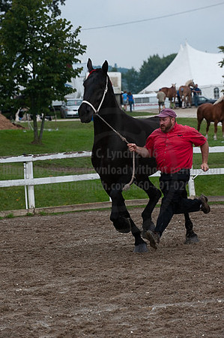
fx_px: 1590
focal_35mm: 170
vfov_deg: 12.1
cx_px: 112
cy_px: 169
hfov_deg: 8.1
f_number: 5.6
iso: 900
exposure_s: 1/1600
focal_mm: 170
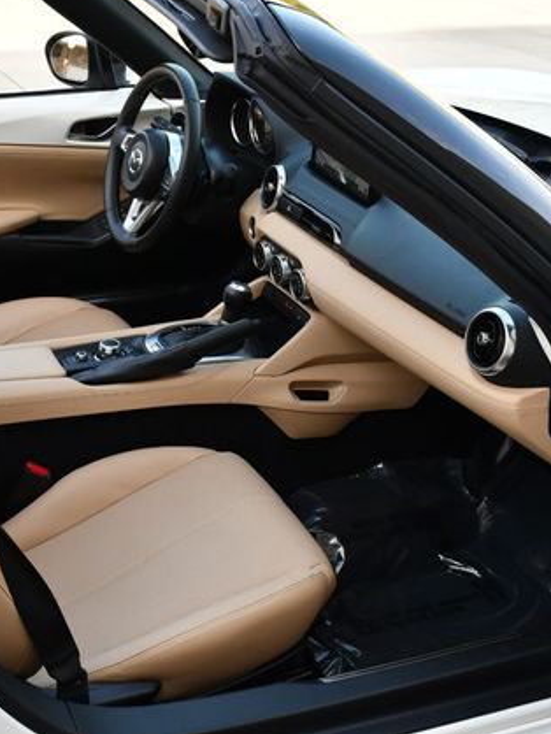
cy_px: 363
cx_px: 104
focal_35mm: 53
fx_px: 1124
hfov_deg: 27.0
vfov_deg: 36.2
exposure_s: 1/250
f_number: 5.6
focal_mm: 18
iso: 400
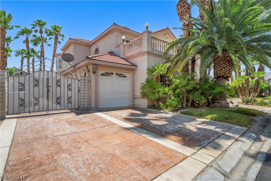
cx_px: 136
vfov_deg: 67.4
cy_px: 90
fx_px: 135
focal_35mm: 18
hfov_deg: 90.0
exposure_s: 1/640
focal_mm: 18
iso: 640
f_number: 8
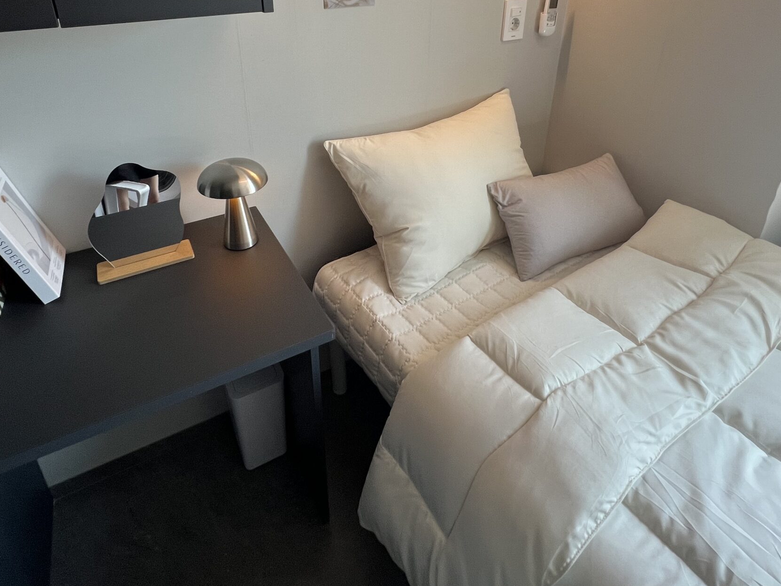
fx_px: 451
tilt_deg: -24.2
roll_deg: +0.8
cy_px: 148
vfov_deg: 62.3
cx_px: 361
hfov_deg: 81.6
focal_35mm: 20
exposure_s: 1/120
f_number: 1.8
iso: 160
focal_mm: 1.57
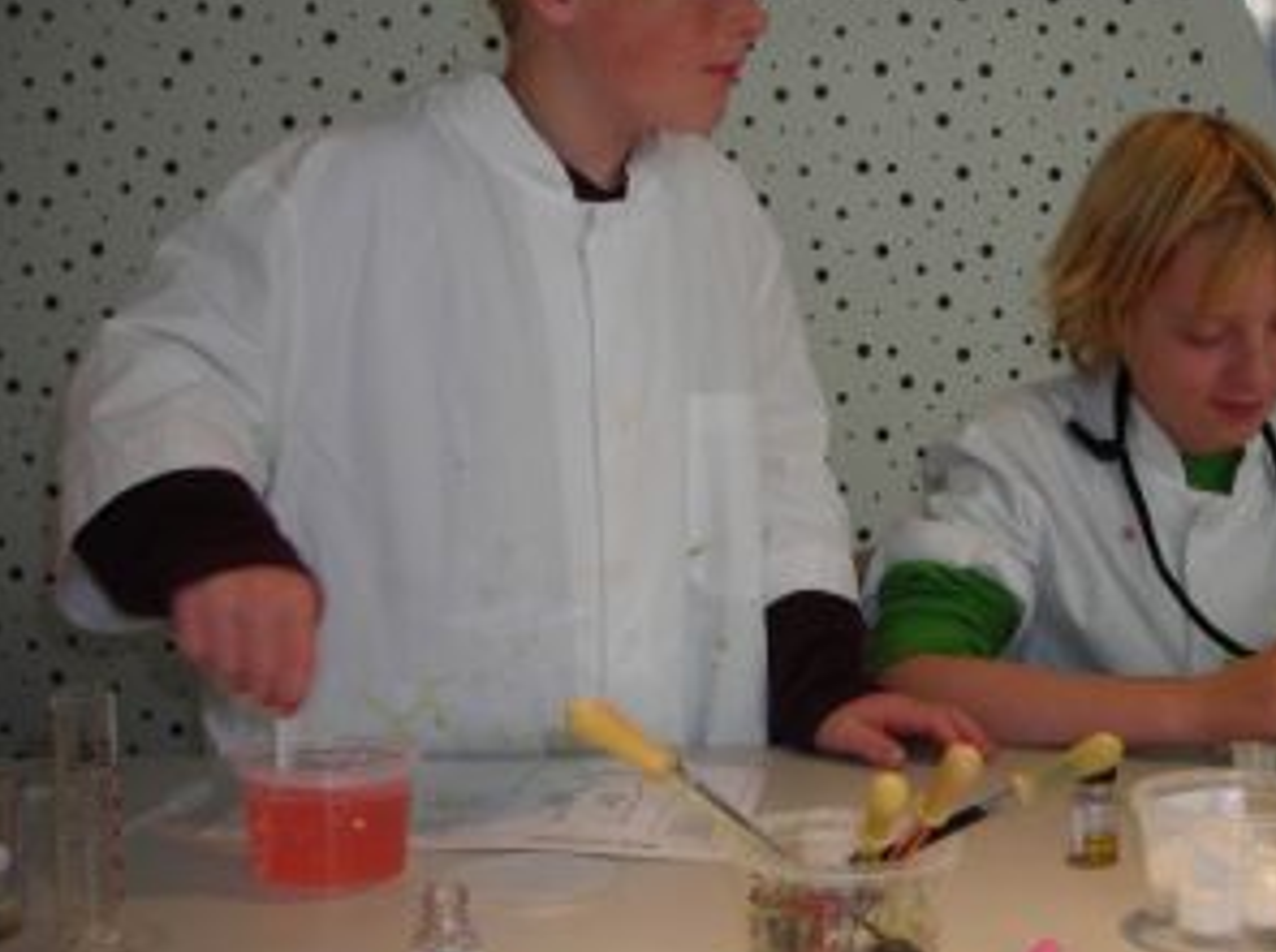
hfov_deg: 42.1
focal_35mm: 45
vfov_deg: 32.1
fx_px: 1656
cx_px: 707
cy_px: 435
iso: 50
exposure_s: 1/30
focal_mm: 6.3
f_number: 3.2
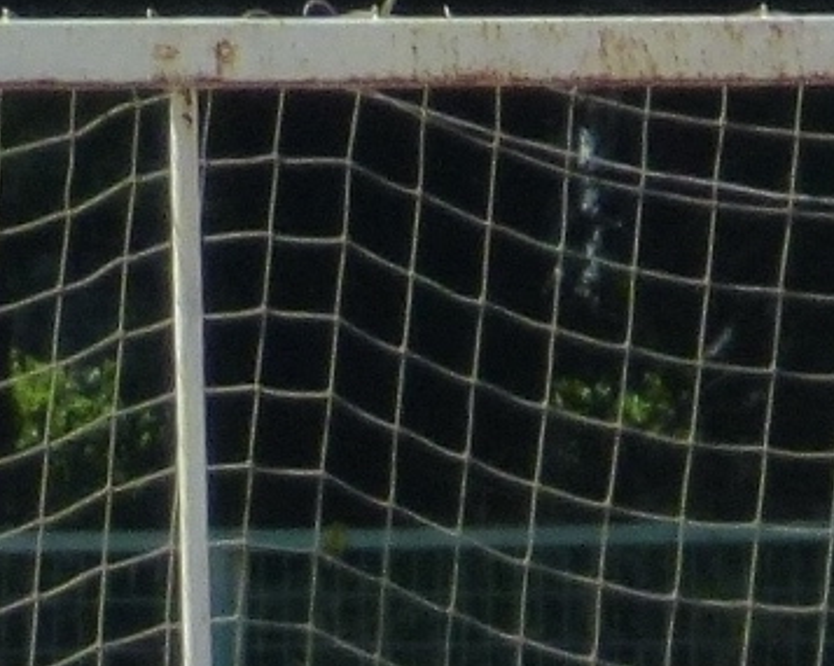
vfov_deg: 0.7
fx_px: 52532
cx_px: 670
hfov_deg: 0.9
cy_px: 1783
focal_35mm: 2130
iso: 160
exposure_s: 1/800
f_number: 5.7
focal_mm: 54.5
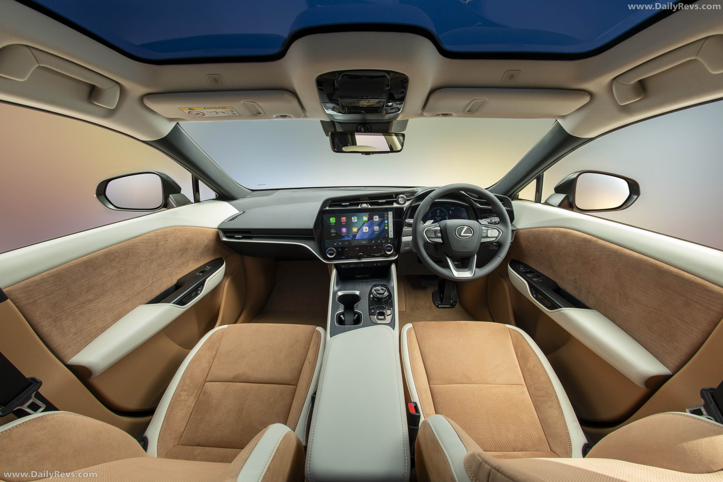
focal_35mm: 16
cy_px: 241
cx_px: 362
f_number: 8
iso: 400
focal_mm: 16
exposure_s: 1/160
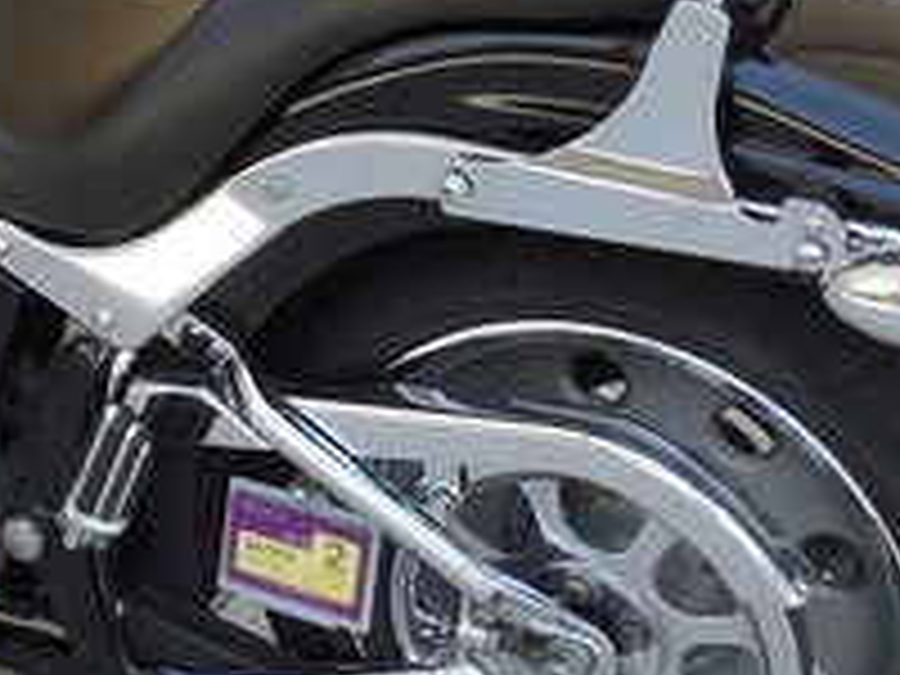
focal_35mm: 100
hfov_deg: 18.9
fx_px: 2600
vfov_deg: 14.6
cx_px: -58
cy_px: 63
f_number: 3.1
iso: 125
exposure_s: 1/320
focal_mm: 4.5
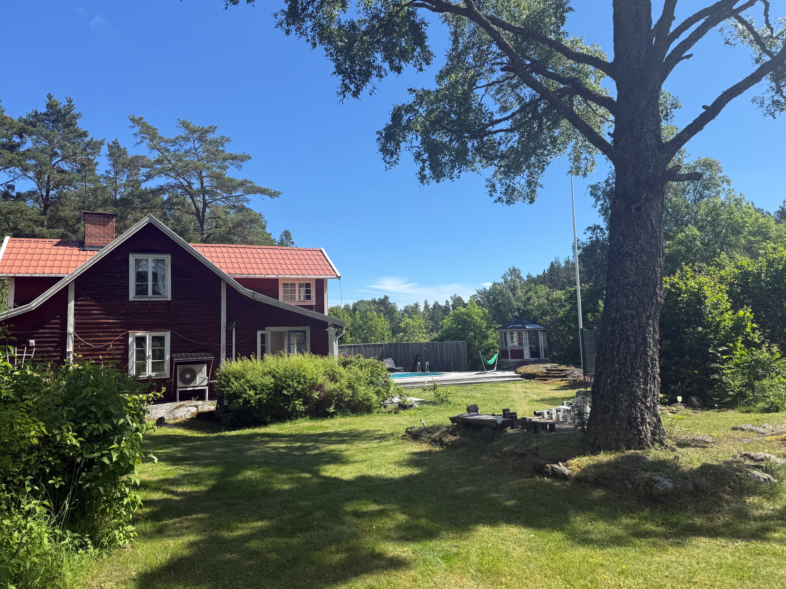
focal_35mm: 26
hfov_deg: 67.3
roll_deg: +0.7
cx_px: 377
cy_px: 282
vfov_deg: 53.1
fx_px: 590
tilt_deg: +6.3
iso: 80
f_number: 1.78
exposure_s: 1/3145
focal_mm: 6.76
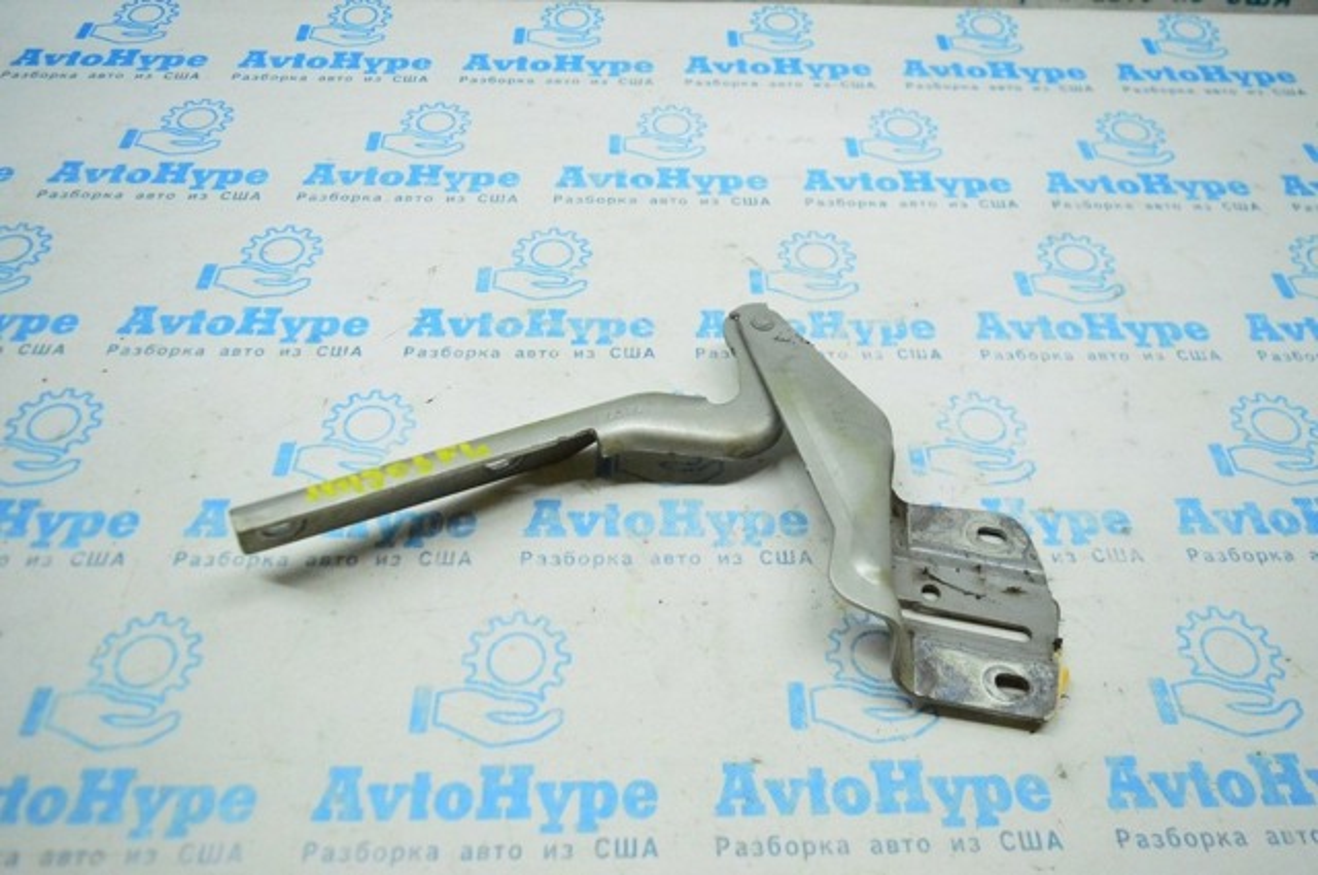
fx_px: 987
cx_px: 659
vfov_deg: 47.8
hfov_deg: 67.4
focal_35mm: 27
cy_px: 438
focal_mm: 18
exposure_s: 1/1000
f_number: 4
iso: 6400
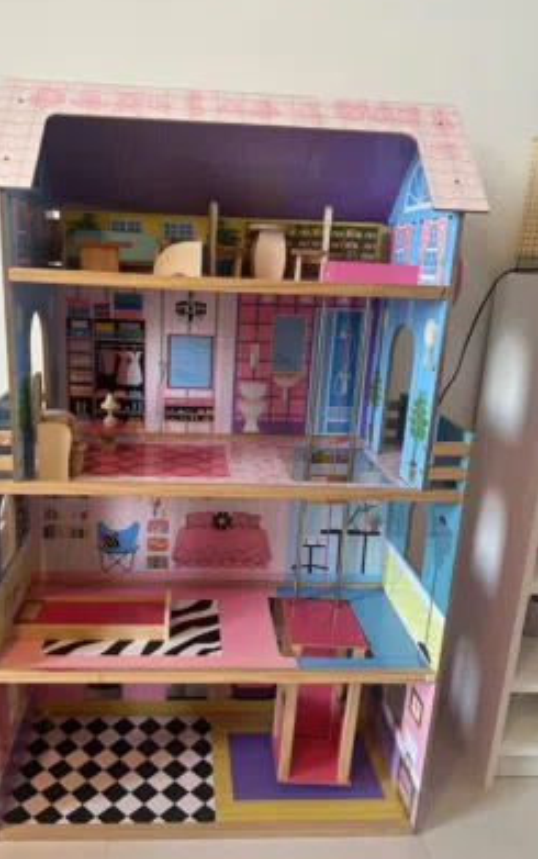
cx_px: 220
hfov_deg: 47.4
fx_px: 609
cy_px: 424
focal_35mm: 26
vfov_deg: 70.4
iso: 250
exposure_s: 1/60
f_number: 1.78
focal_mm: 6.86
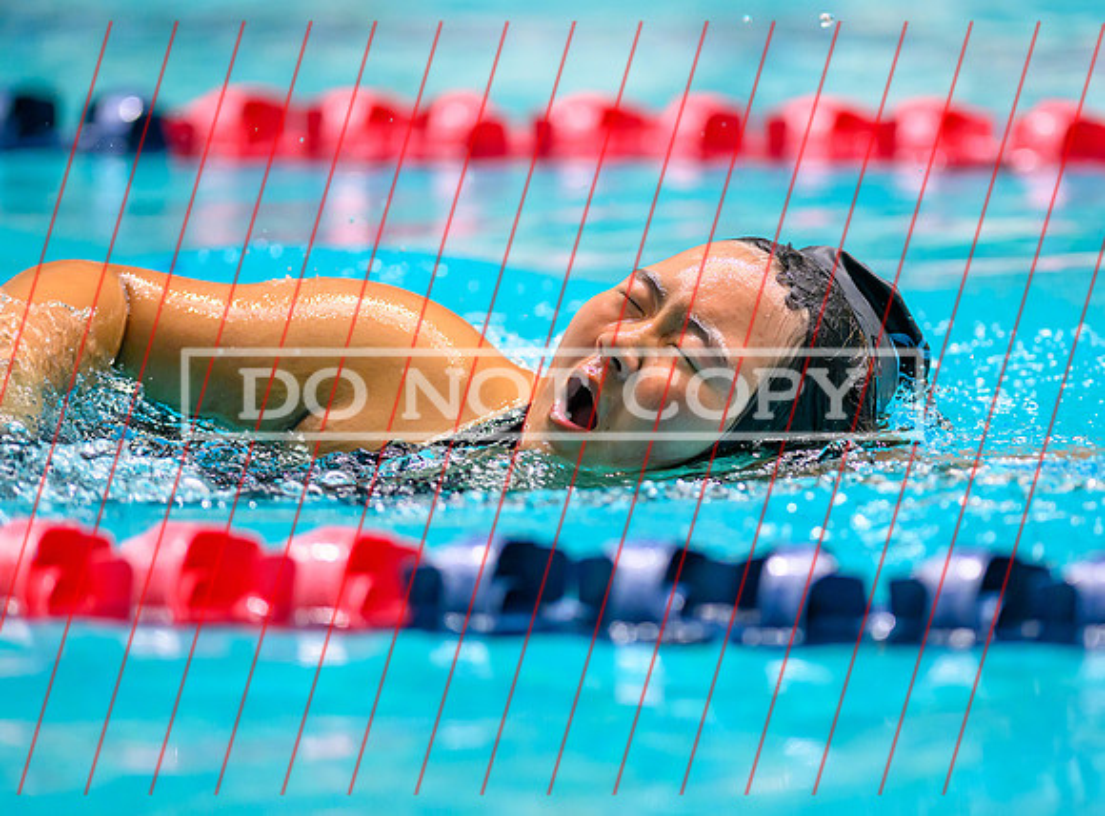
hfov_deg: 5.1
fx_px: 12362
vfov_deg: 3.8
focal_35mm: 390
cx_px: 642
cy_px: 411
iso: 2500
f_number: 2.8
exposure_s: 1/1000
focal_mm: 300
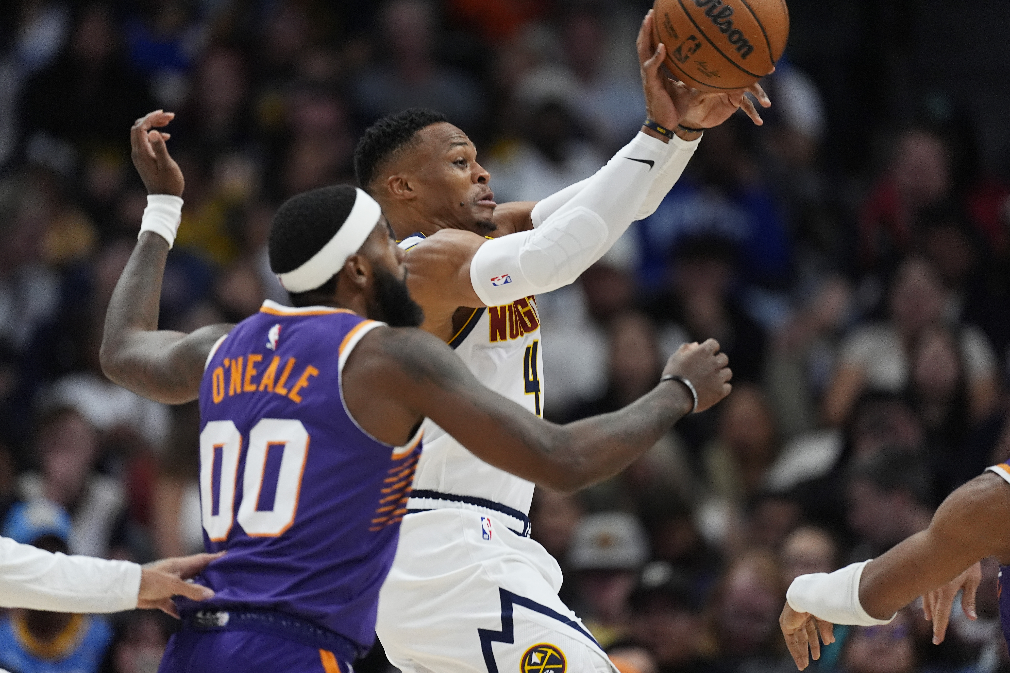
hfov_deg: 3.4
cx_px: 505
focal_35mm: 600
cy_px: 336
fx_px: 16832
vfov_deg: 2.3
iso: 4000
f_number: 4
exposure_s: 1/1250
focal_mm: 600
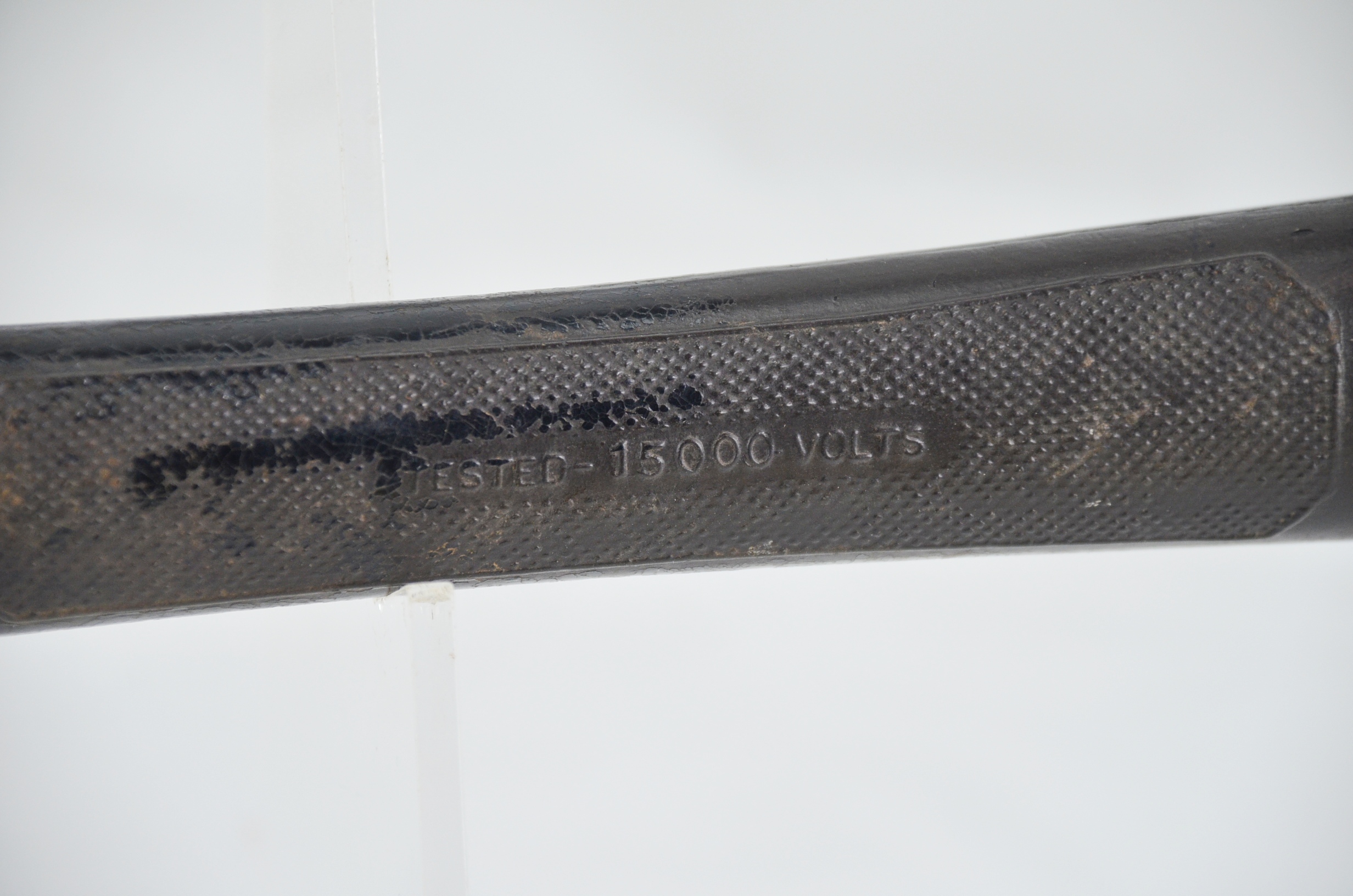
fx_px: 7595
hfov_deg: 10.2
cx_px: 676
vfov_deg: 6.8
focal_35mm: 202
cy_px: 448
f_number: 5.6
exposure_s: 1/250
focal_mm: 135
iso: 800
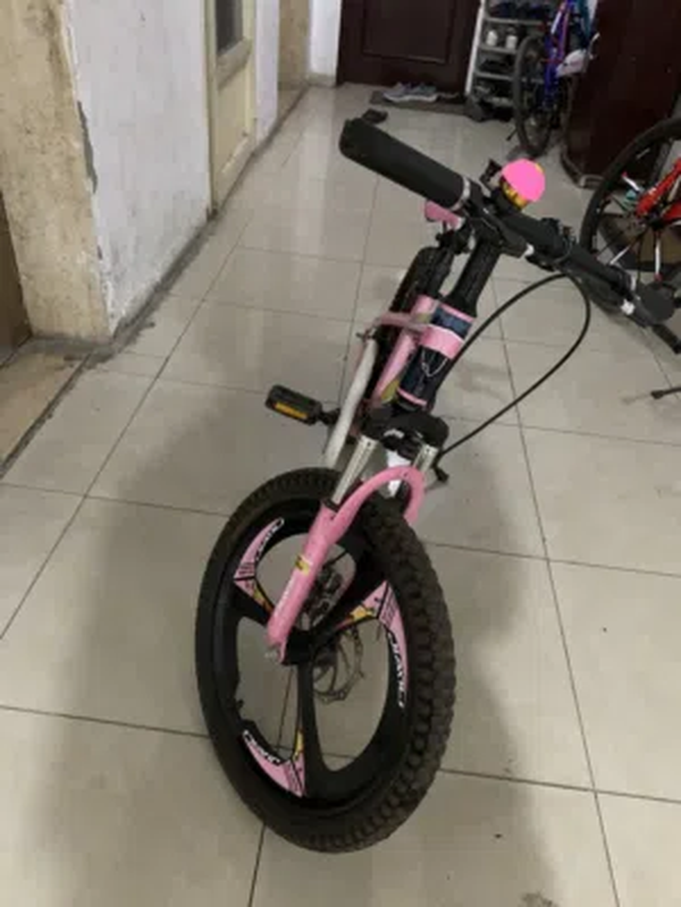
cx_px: 340
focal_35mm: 26
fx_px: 682
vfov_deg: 67.3
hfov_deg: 53.1
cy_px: 454
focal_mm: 4.25
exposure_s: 1/25
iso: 640
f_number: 1.8
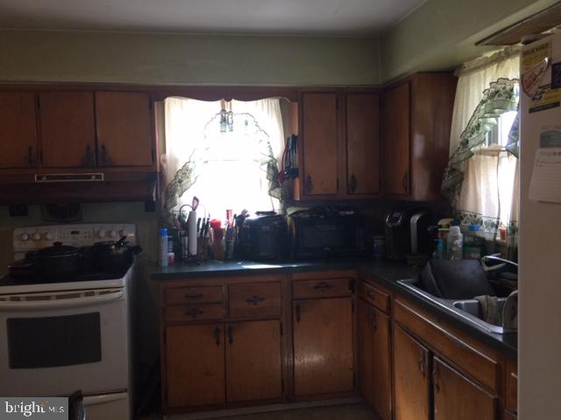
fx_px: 470
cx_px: 280
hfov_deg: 61.7
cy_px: 210
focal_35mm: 29
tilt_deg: -2.7
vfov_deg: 48.2
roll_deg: +0.0
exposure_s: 1/30
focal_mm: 4.15
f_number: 2.2
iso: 50
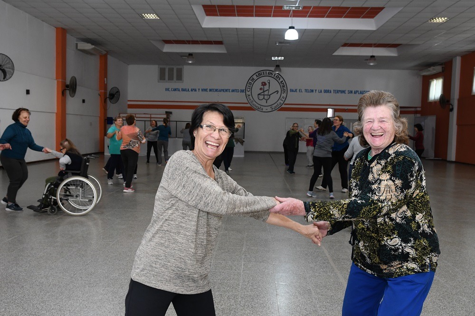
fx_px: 475
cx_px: 238
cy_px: 158
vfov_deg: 36.8
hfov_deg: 53.1
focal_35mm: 36
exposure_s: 1/100
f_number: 5.6
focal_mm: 24
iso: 1600
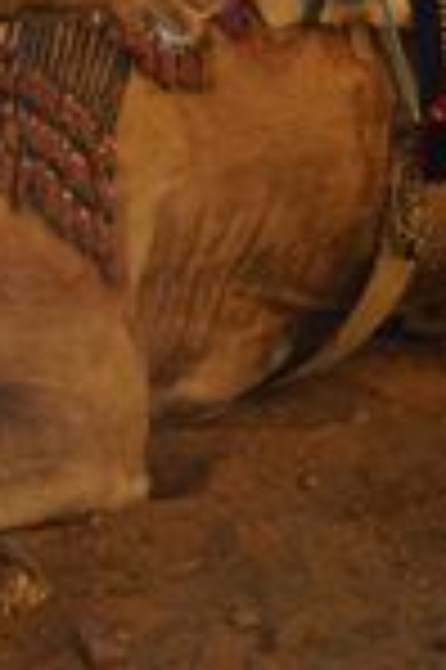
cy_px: -74
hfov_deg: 7.8
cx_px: -171
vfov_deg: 11.8
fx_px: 3204
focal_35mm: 172
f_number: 9
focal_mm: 50
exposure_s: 1/125
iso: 100
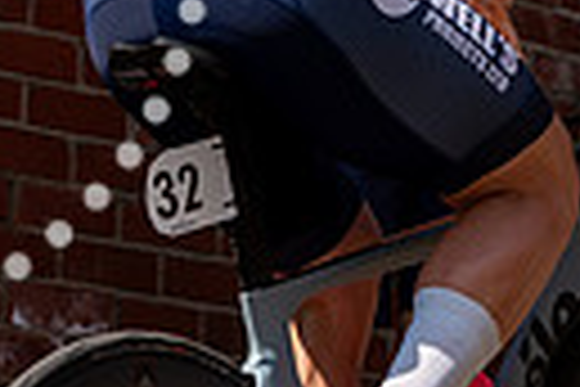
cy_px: -317
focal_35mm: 260
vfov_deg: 5.2
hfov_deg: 7.9
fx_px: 4189
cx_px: 490
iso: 100
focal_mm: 58
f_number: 4.5
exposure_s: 1/1000
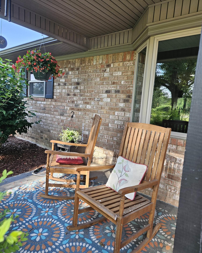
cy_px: 125
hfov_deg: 58.8
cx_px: 101
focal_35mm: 24
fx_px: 179
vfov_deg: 70.3
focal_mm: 5.4
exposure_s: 1/120
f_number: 1.8
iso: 50
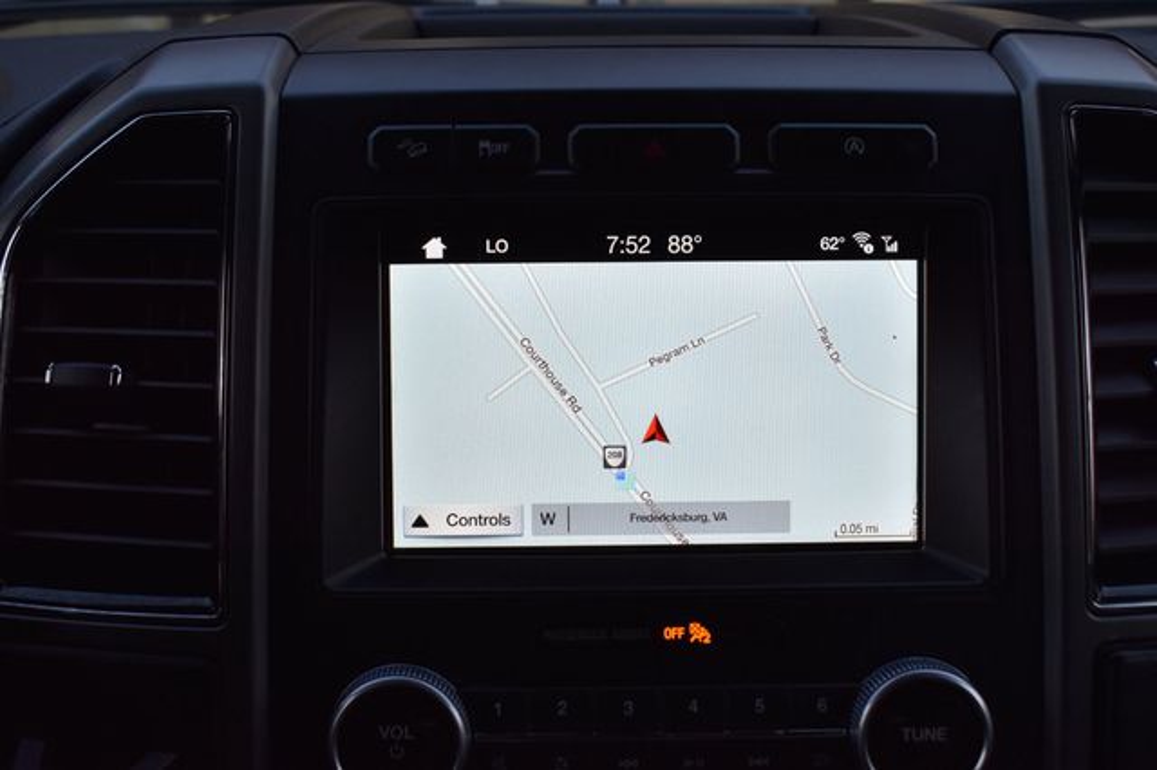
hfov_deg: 46.4
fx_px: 1349
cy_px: 385
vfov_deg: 31.9
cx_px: 578
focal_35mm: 42
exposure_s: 1/125
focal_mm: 28
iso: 400
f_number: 7.1
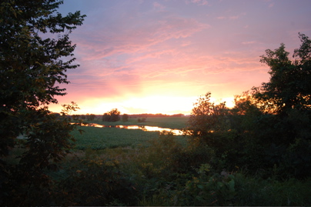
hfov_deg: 62.0
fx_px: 259
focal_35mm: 30
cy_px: 104
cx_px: 156
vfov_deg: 43.6
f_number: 3.5
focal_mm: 20
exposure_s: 1/40
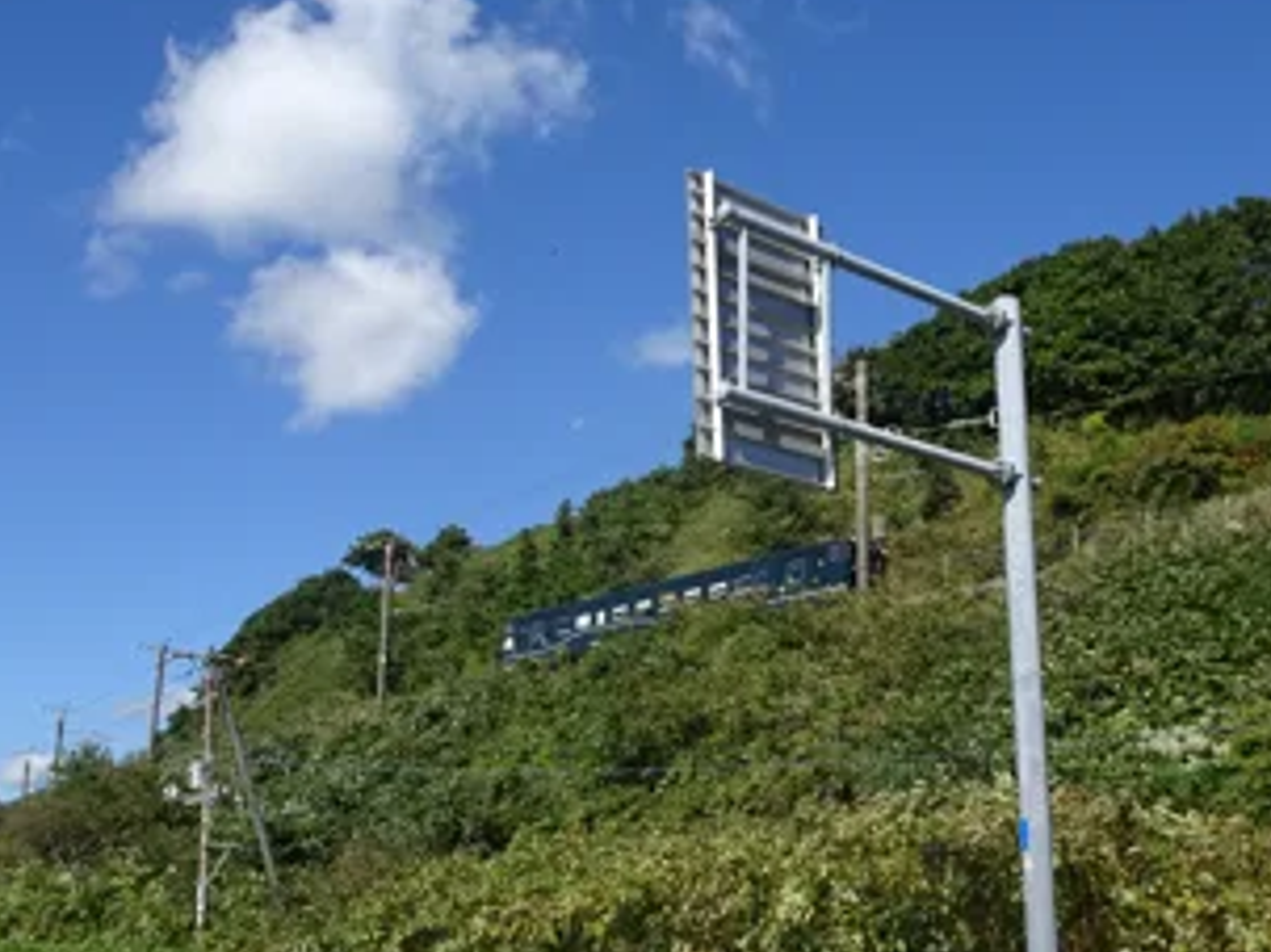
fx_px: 1395
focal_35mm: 38
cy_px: 524
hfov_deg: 48.6
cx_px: 784
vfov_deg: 37.7
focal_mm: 4.1
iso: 80
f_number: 3.5
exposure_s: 1/1000
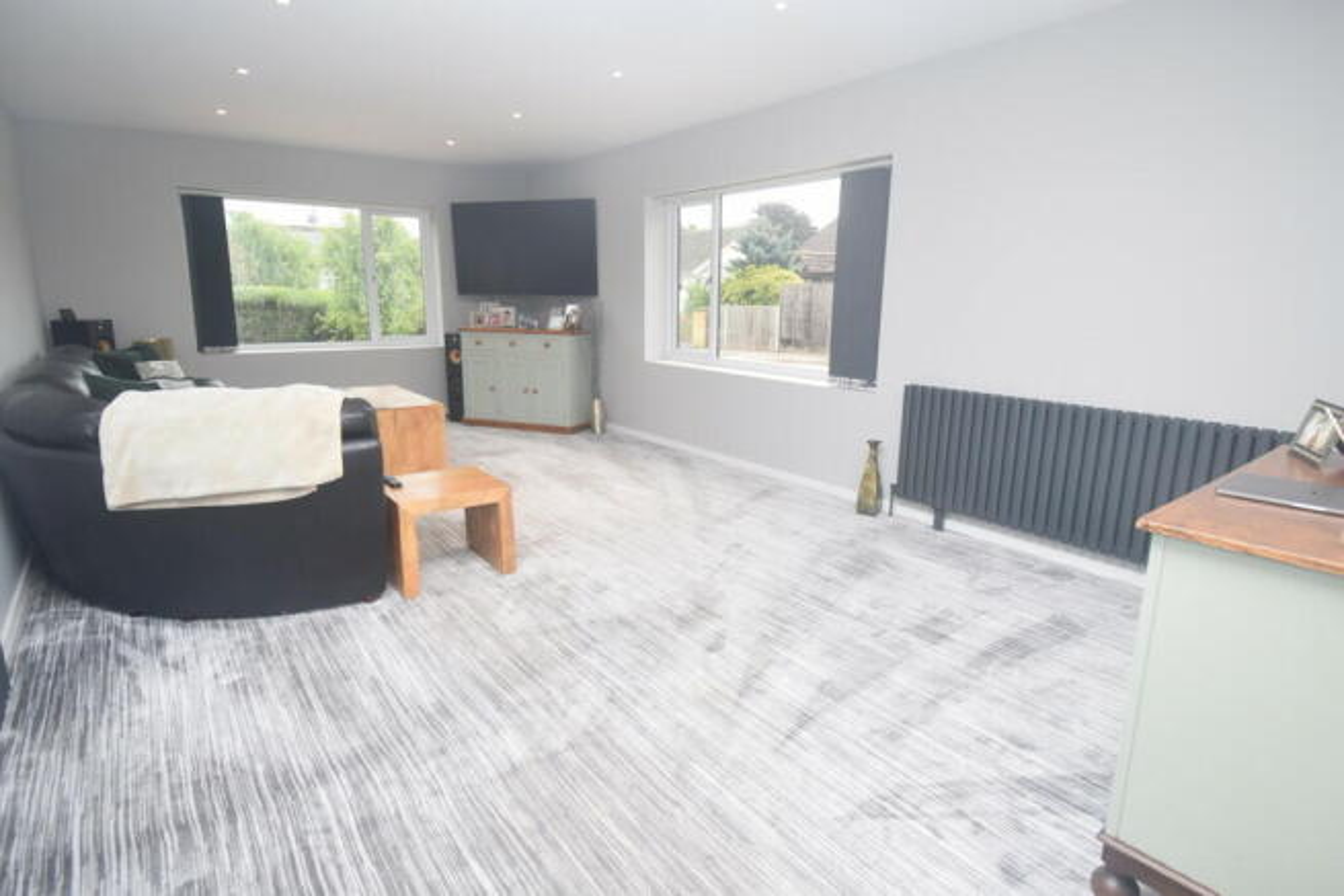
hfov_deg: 90.0
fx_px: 672
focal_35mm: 18
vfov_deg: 67.4
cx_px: 672
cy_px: 448
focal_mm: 12
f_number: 6.3
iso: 400
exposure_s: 1/160
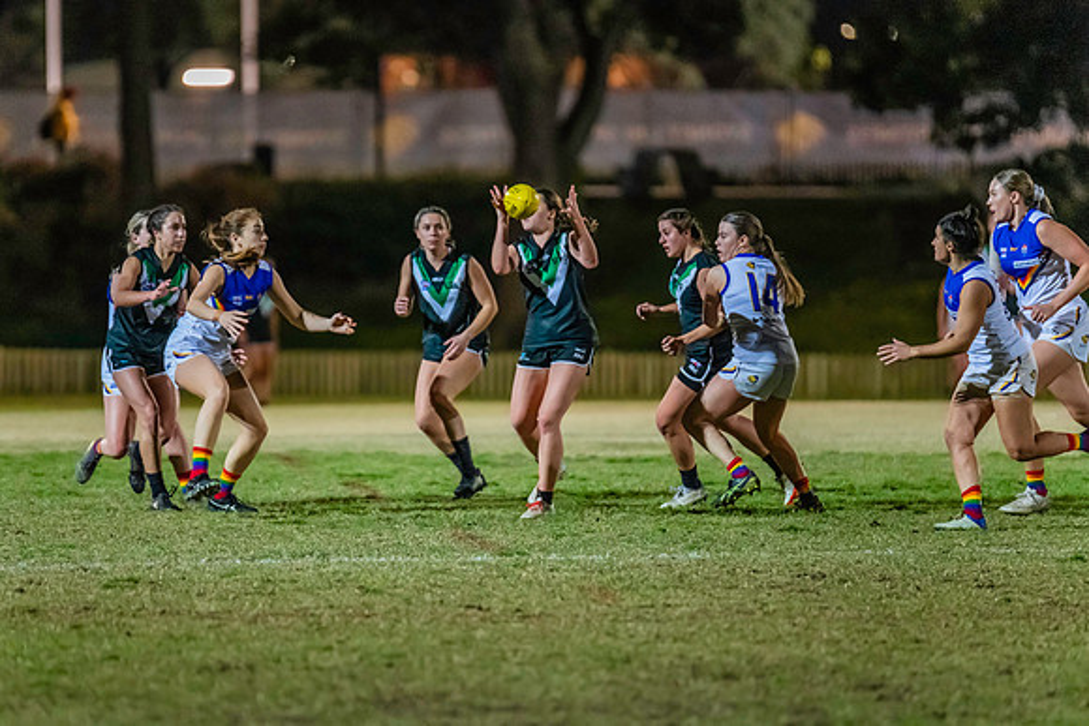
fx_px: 10290
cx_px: 482
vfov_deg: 4.0
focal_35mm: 340
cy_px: 381
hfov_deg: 6.1
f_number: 2.8
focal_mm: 300
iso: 9000
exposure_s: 1/1000
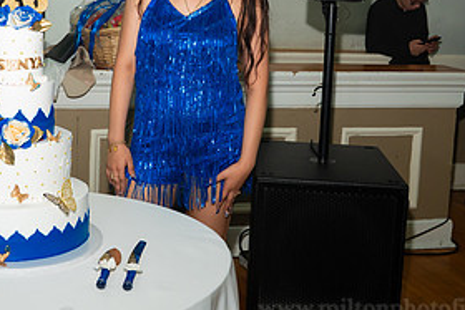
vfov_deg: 23.0
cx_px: 126
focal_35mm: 58
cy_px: 47
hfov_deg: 33.9
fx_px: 750
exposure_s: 1/80
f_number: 5
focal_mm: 28
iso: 800
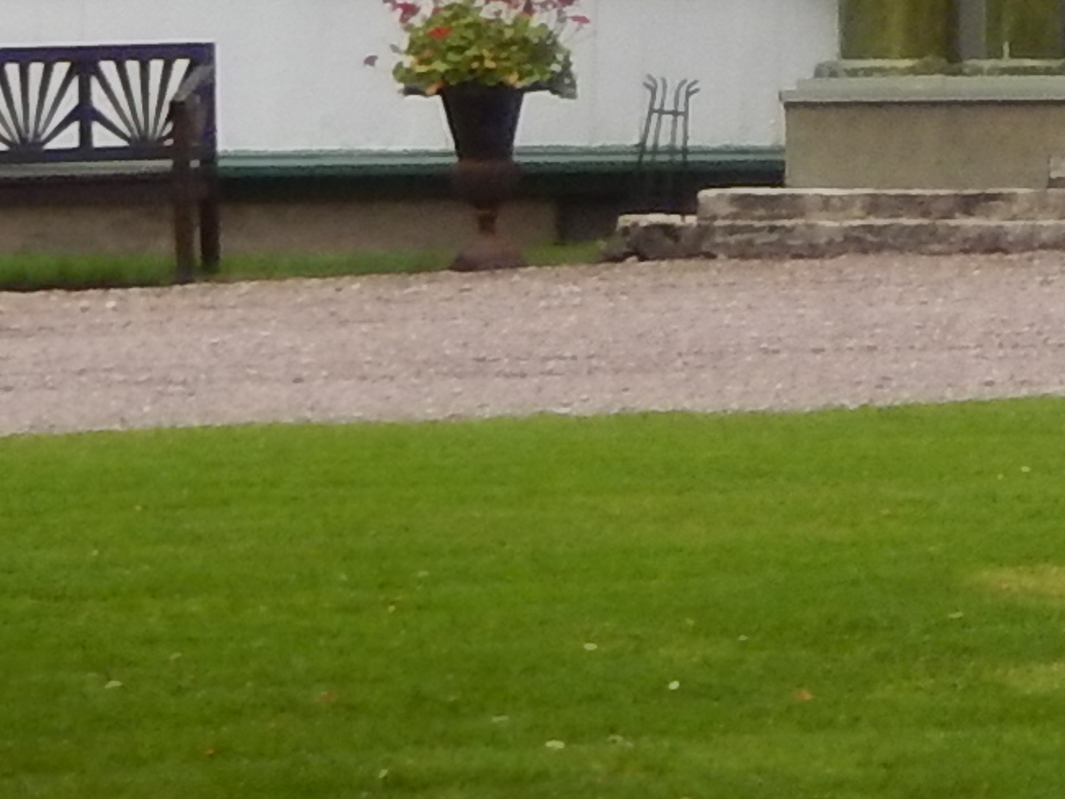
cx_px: 1757
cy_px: -241
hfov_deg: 7.6
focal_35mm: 255
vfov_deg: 5.8
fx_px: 7844
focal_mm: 6.5
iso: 125
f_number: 4
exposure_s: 1/60
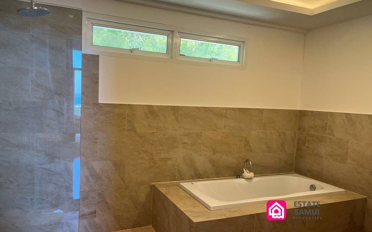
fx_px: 284
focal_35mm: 28
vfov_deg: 44.5
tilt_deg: -5.6
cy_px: 128
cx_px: 186
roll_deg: -2.7
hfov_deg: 66.5
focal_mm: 5.1
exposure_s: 1/100
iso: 80
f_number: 1.6
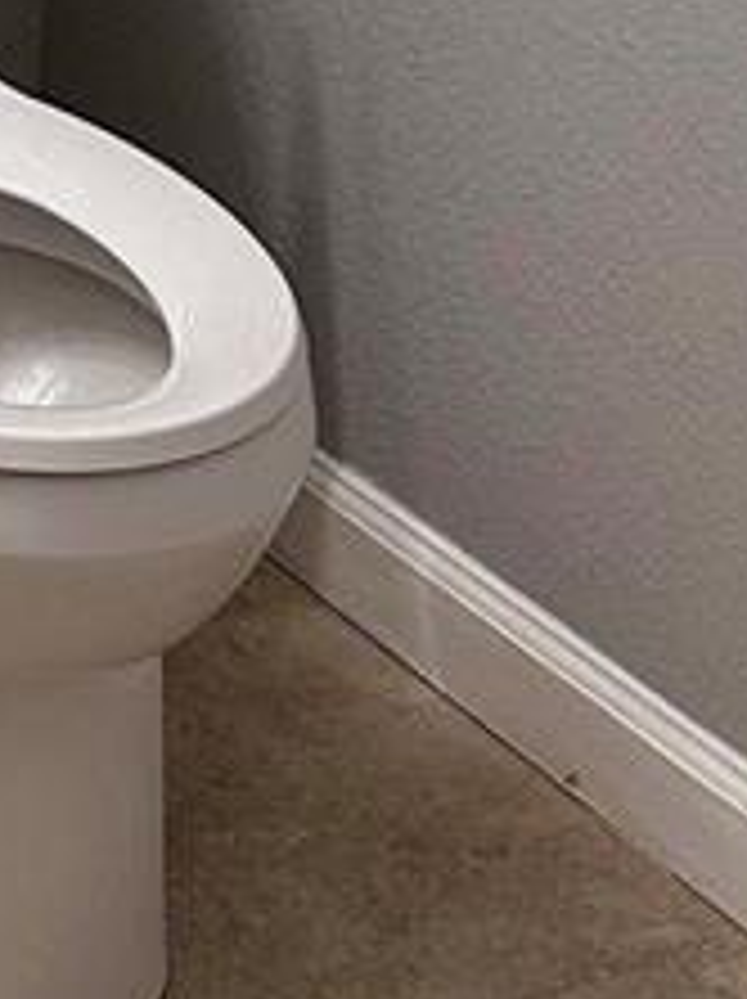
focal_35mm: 117
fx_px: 3373
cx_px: -680
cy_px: -981
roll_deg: -2.7
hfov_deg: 11.5
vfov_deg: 14.2
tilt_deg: -7.3
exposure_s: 1/120
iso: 200
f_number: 1.78
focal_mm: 6.86
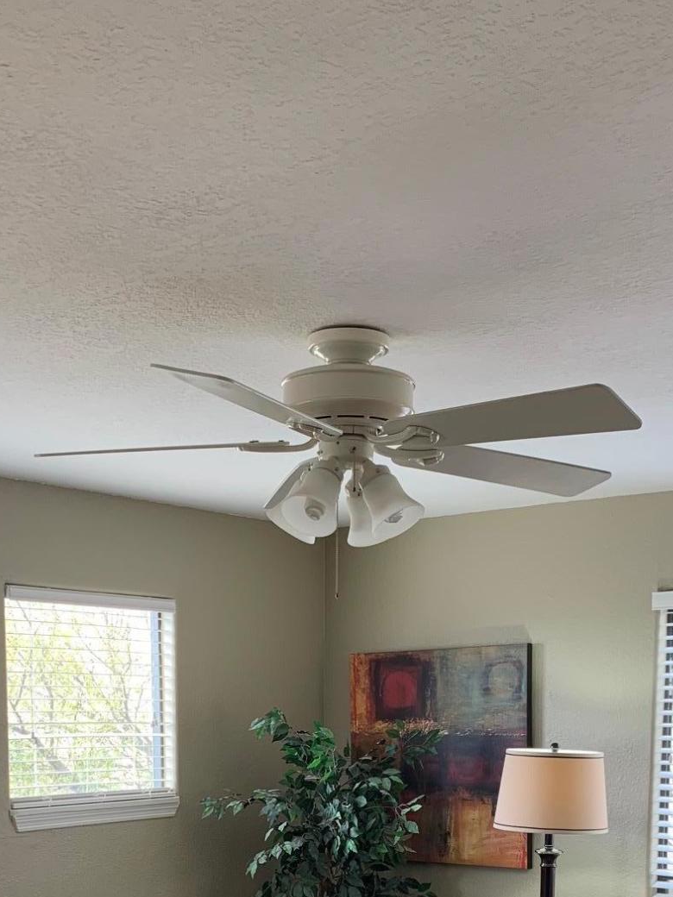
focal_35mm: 50
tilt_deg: -5.3
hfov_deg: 29.1
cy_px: 848
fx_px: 1296
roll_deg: -1.1
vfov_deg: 35.4
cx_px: 305
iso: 50
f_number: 1.8
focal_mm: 4.25
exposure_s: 1/60
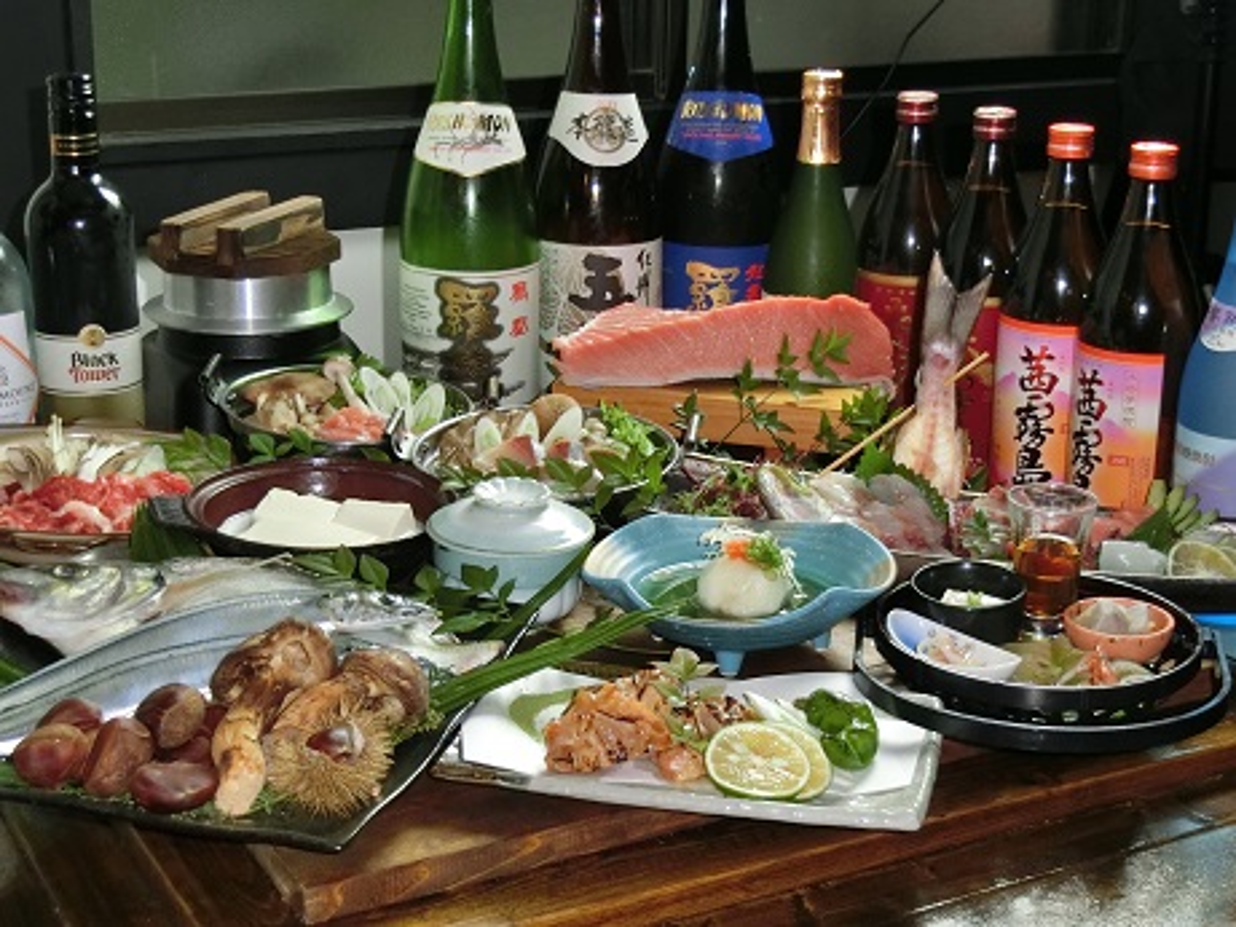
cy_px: 464
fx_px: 2143
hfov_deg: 32.2
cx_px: 618
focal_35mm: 60
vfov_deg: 24.4
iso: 400
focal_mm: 10.7
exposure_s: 1/30
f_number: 5
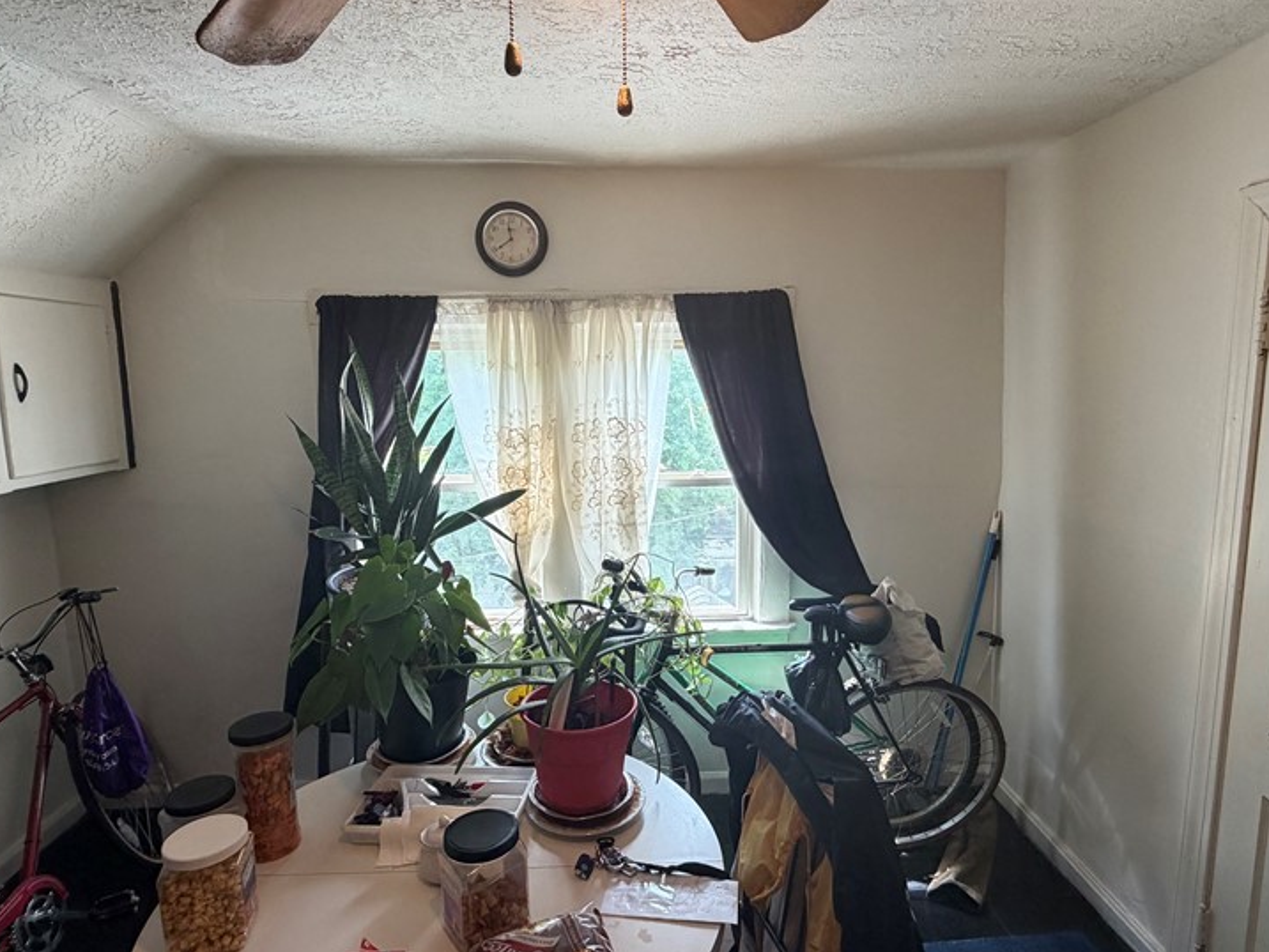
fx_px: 733
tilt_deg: -6.7
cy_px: 474
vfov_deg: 66.0
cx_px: 657
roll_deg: +0.5
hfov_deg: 81.7
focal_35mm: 20
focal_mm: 2.22
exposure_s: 1/120
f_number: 2.2
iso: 200
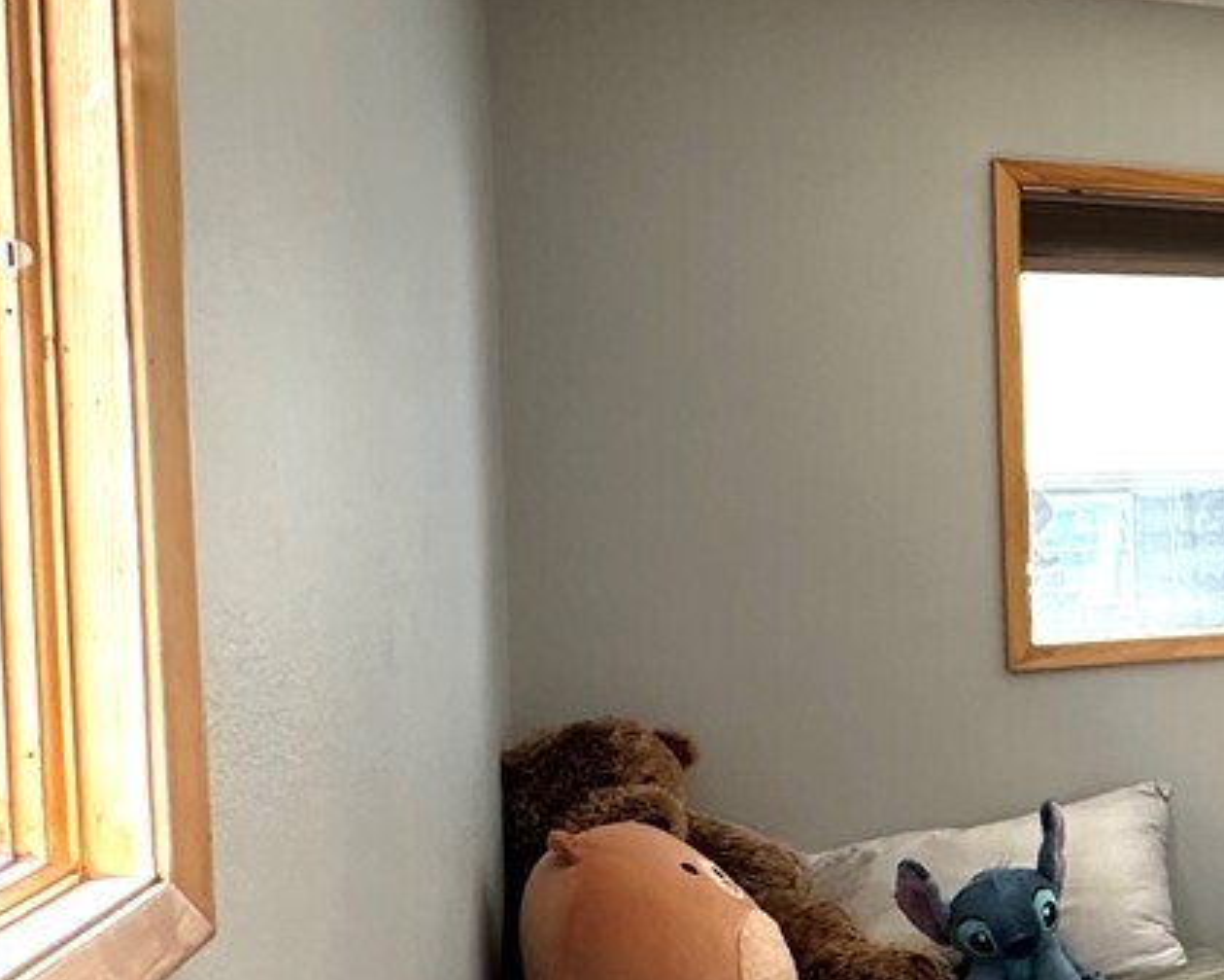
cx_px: 1842
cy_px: 519
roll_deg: +1.3
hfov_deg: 26.2
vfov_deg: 29.1
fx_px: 1884
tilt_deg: -0.6
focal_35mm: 52
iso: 200
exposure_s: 1/120
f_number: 2.2
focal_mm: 2.22
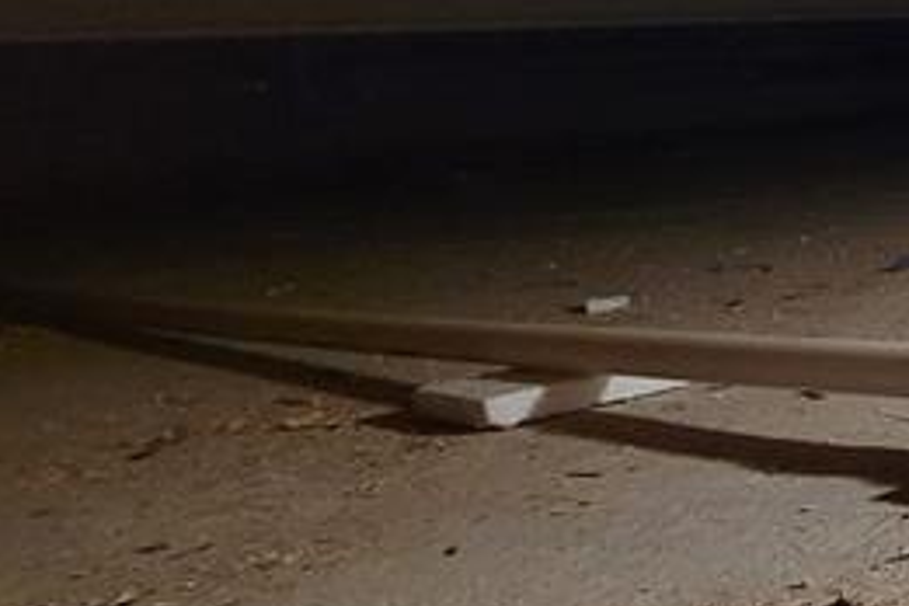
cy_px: 268
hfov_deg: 21.3
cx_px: 1693
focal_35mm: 53
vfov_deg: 25.5
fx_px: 1338
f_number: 2.2
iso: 320
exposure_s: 1/60
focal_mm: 2.2
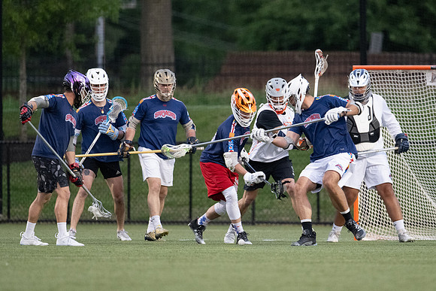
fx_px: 6807
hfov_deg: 3.7
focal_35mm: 562
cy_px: 161
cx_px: 269
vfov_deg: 2.4
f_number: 4.5
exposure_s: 1/800
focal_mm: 400
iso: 6400
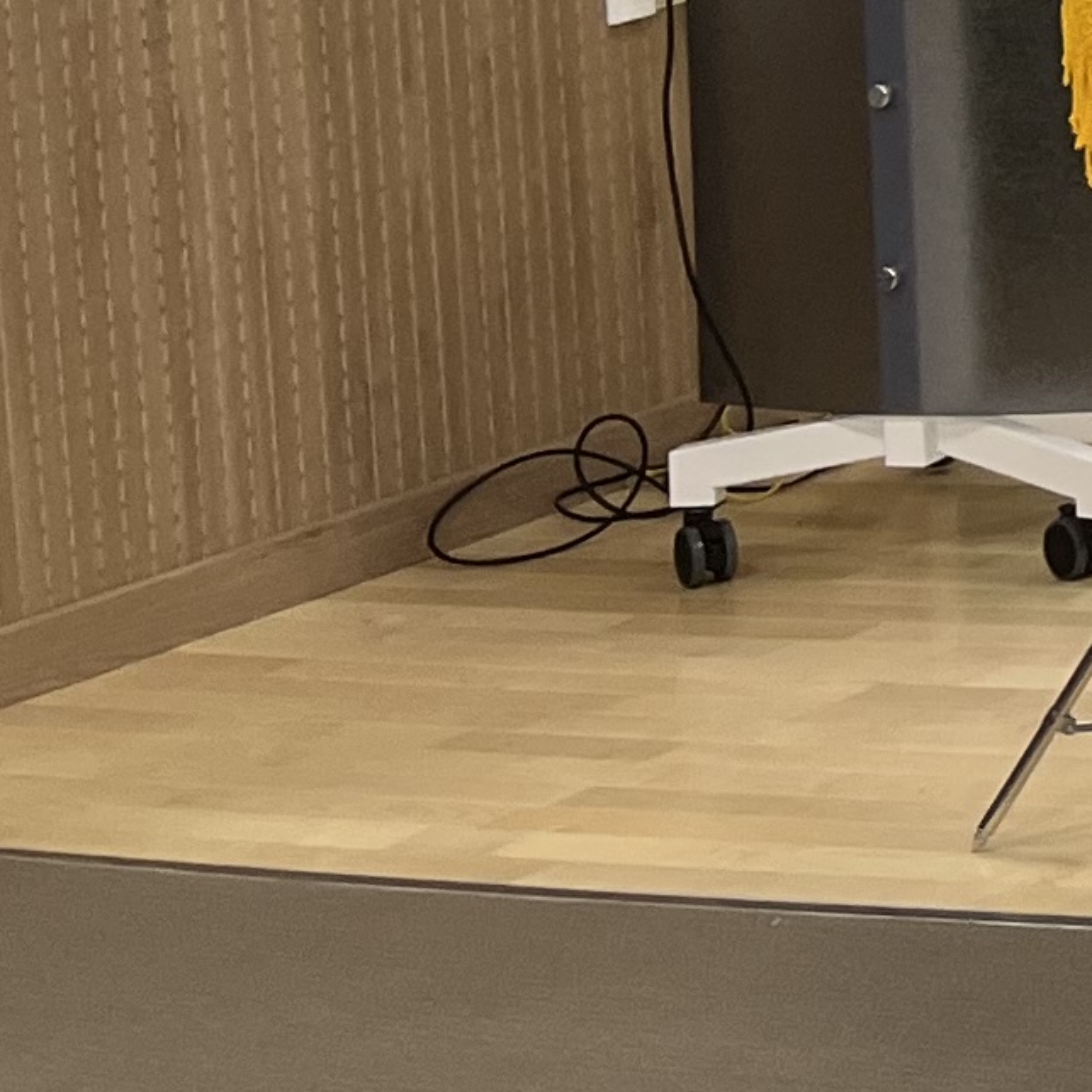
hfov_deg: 9.7
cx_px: 3161
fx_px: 5139
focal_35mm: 144
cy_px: -1004
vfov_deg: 11.1
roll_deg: +4.4
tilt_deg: +0.6
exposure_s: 1/120
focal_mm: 5.1
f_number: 1.6
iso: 64
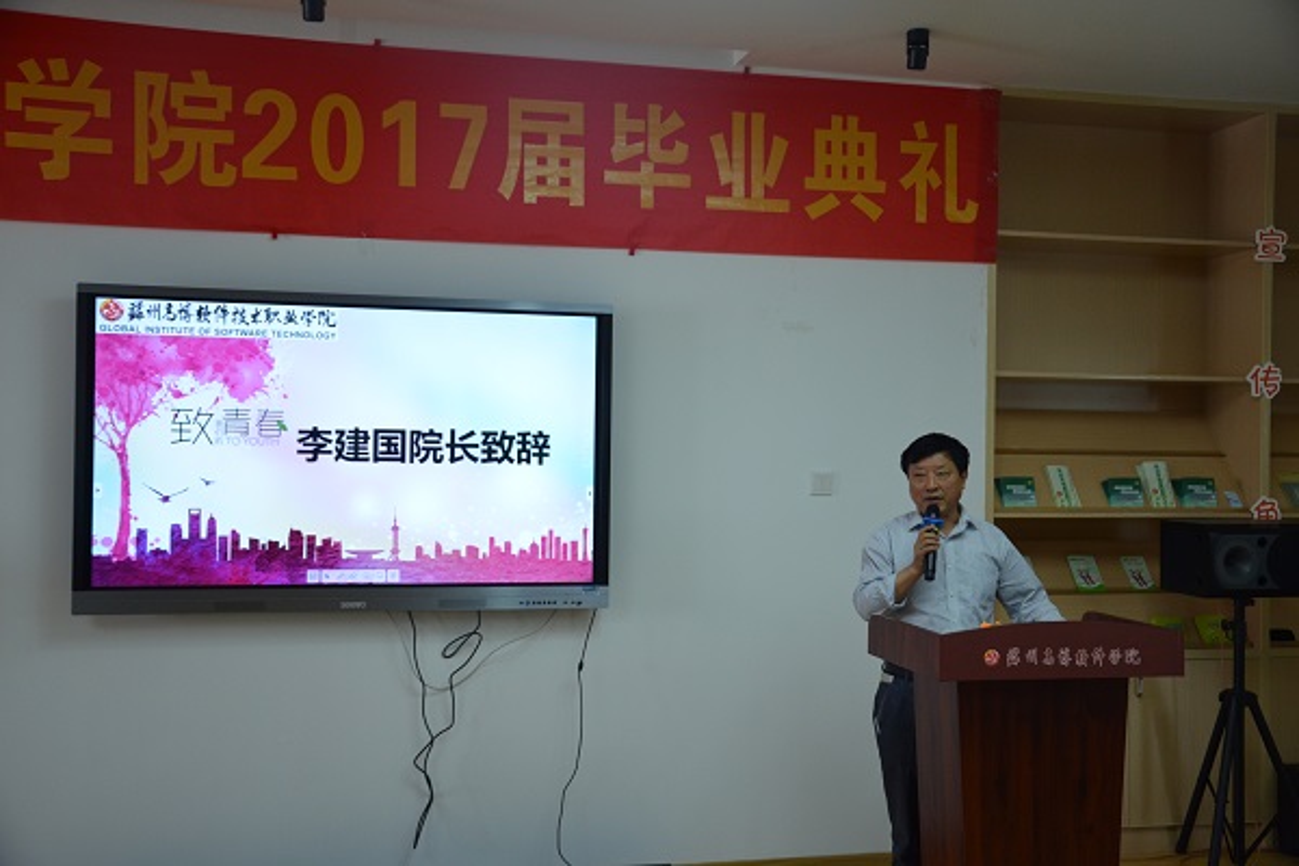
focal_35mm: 38
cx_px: 650
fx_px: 1353
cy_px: 433
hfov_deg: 51.3
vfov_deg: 35.5
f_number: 4
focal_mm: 25
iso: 800
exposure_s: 1/125
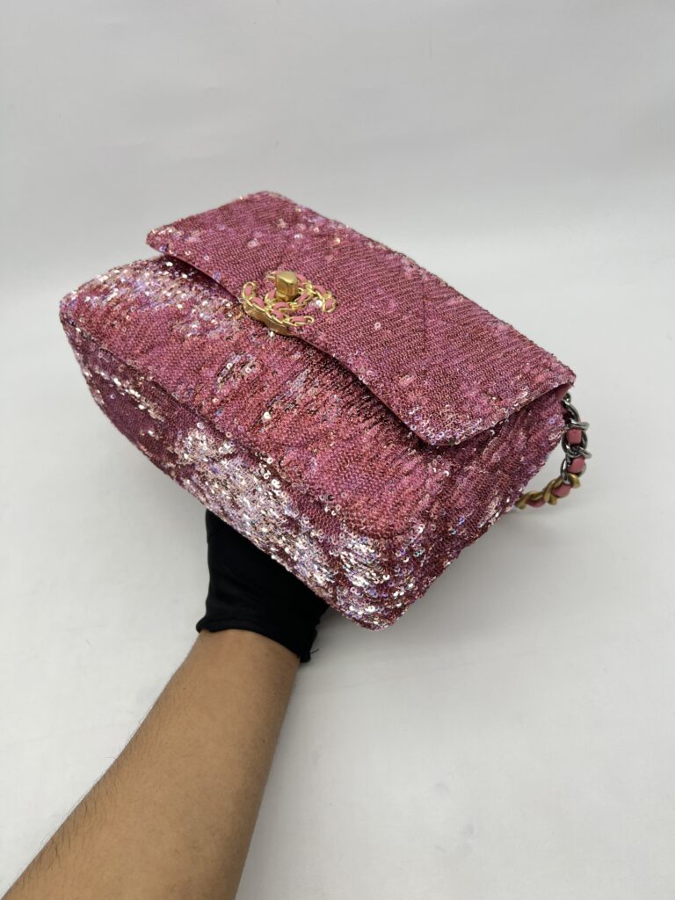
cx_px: 338
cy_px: 450
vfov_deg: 67.3
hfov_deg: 53.1
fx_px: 676
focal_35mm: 26
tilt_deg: -48.1
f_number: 1.5
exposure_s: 1/100
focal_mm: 5.7
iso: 32
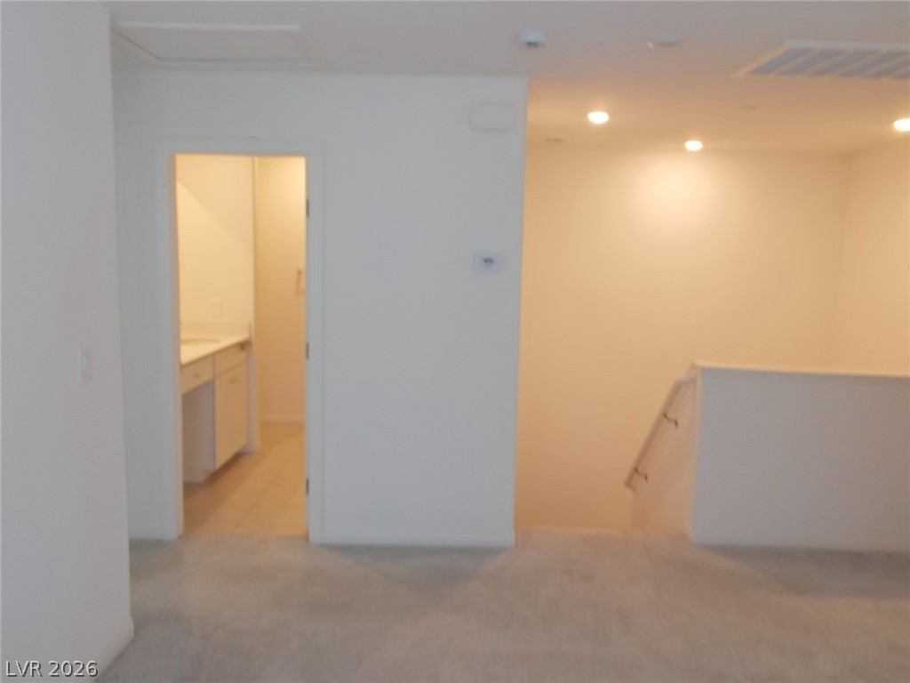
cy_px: 342
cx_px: 455
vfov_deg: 46.8
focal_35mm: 30
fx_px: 789
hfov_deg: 60.0
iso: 200
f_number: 3.4
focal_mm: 5.3
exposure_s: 1/25
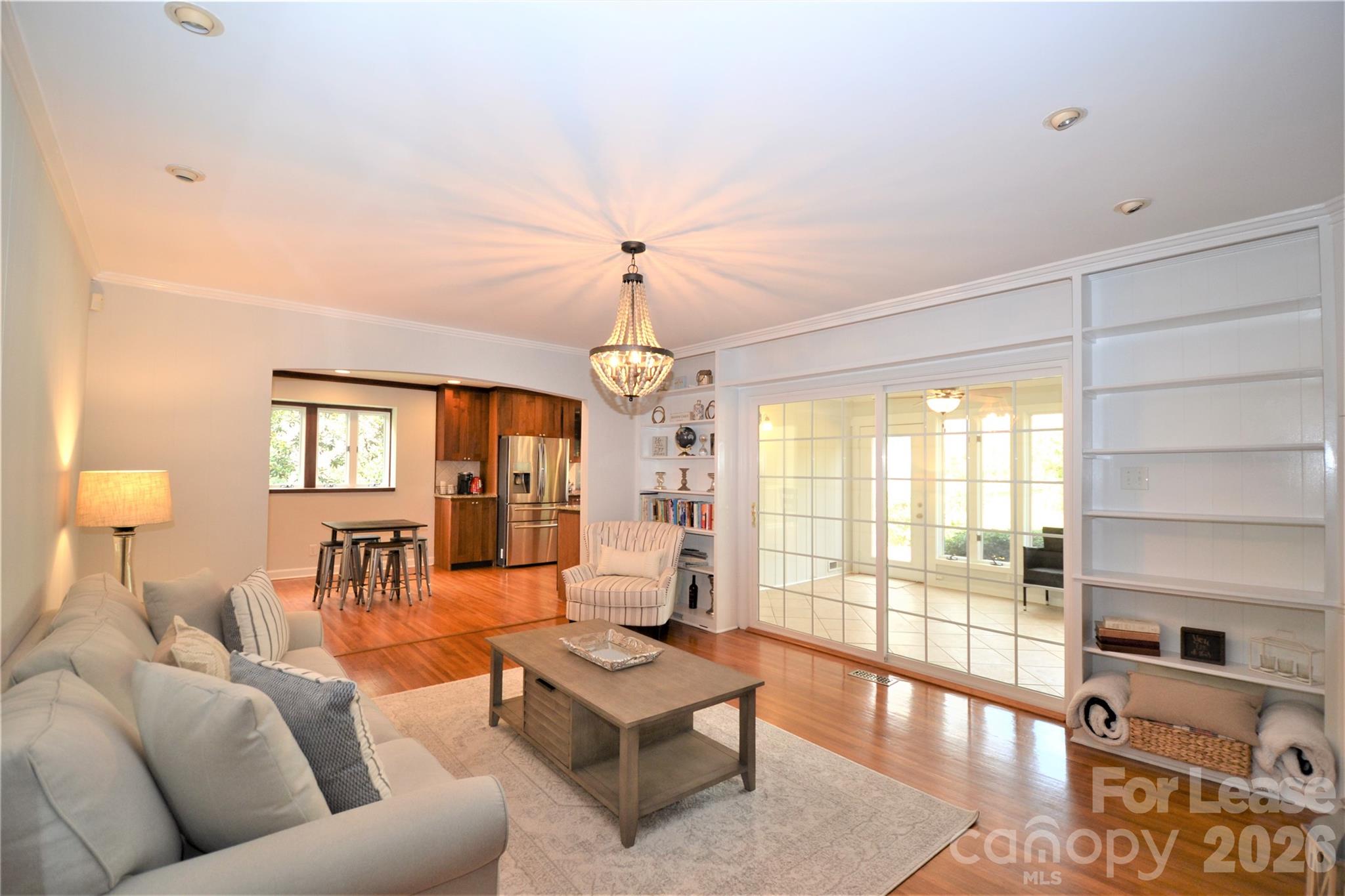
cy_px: 448
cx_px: 672
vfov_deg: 77.3
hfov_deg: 100.4
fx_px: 560
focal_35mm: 15
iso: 400
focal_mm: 10
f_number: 4
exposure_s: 1/60
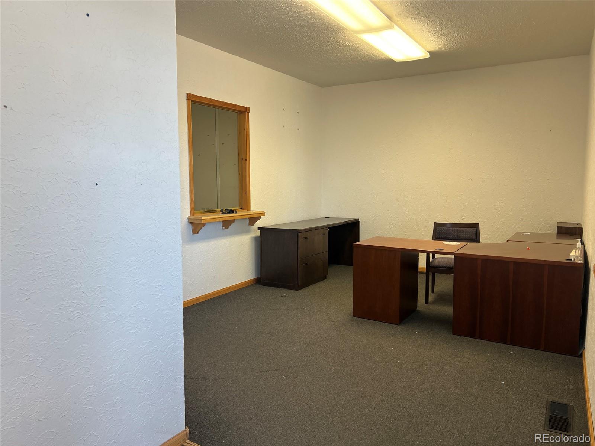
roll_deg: +0.8
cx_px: 298
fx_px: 447
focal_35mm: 26
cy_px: 223
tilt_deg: -5.9
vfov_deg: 53.1
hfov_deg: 67.3
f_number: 1.5
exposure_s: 1/120
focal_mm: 5.7
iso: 50
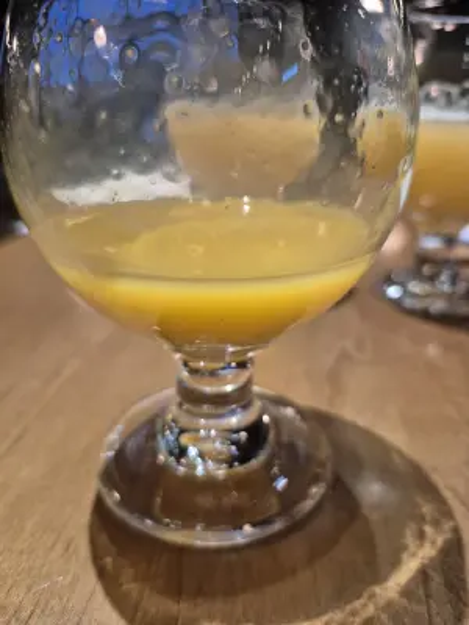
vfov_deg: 73.9
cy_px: 312
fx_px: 415
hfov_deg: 58.9
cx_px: 234
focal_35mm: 23
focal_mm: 5.4
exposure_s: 1/60
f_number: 1.8
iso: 640
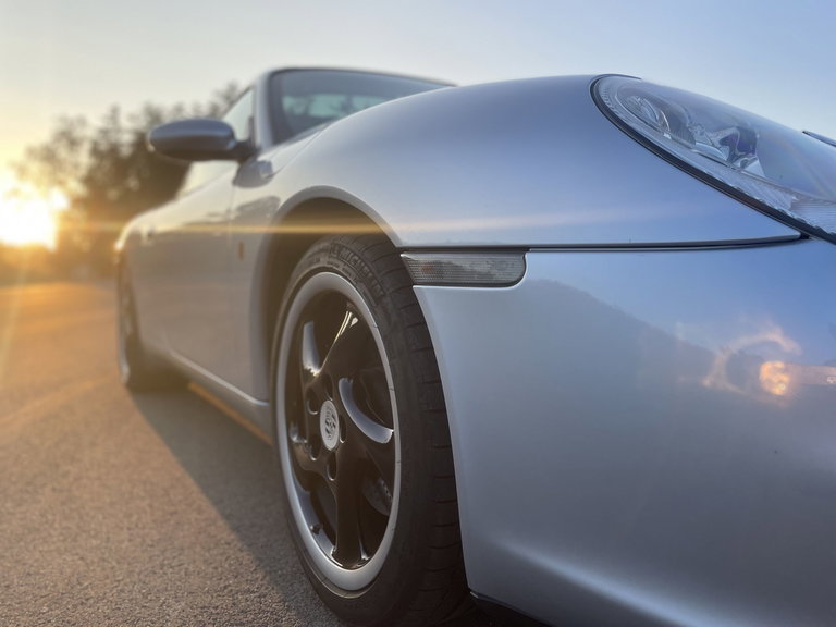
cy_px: 314
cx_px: 418
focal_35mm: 26
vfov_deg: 53.1
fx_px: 628
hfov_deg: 67.3
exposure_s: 1/662
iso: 50
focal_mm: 4.2
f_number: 1.6
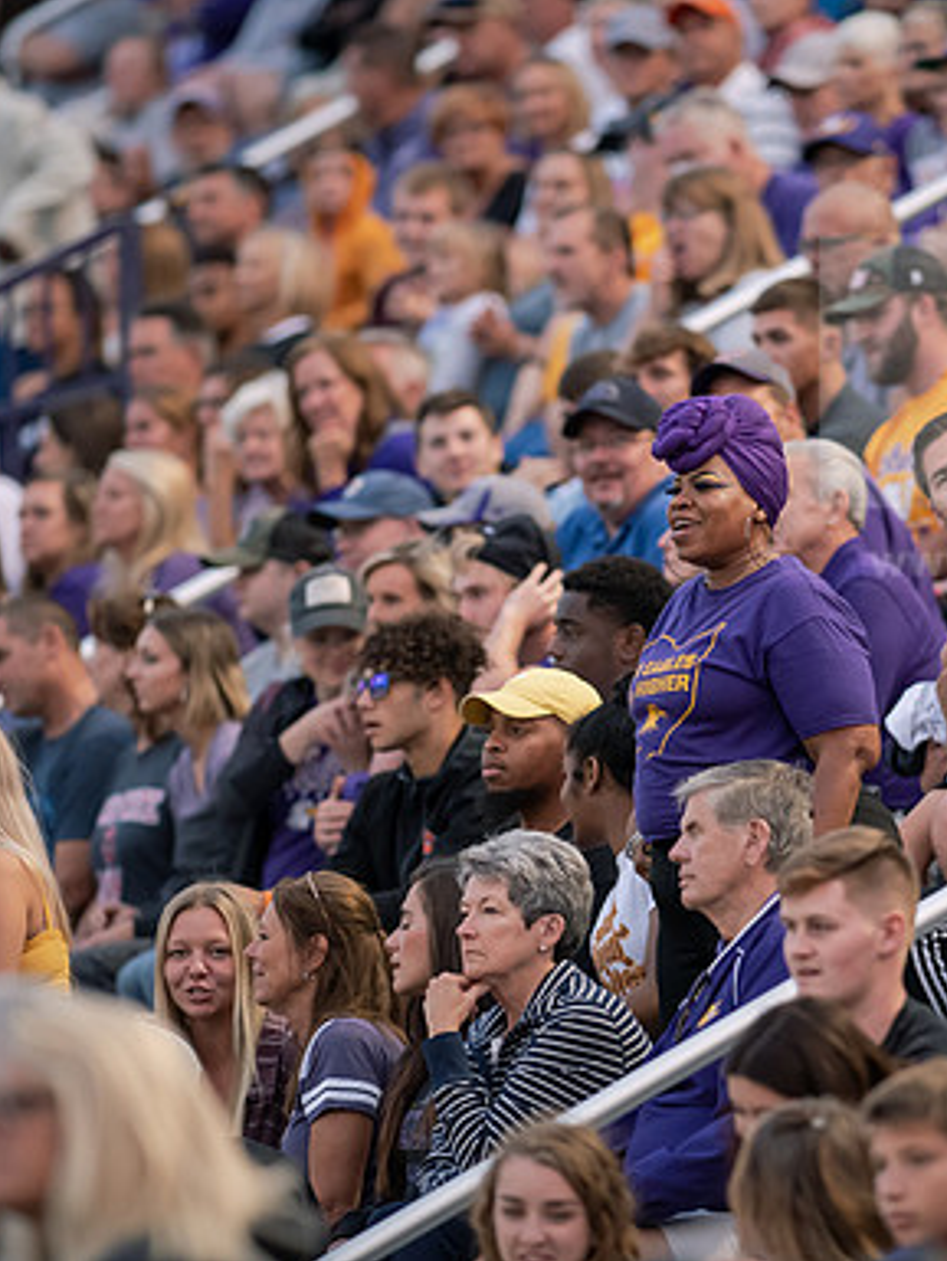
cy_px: 630
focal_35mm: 435
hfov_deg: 3.4
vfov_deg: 4.6
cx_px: 721
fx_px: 15858
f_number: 2.8
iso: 2500
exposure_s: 1/800
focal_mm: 300
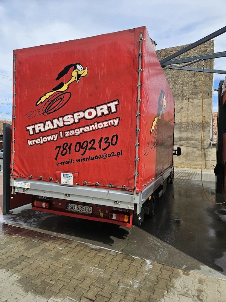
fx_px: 200
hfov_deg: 58.9
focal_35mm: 23
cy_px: 151
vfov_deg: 73.9
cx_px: 113
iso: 25
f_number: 1.8
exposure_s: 1/1667
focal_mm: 5.4
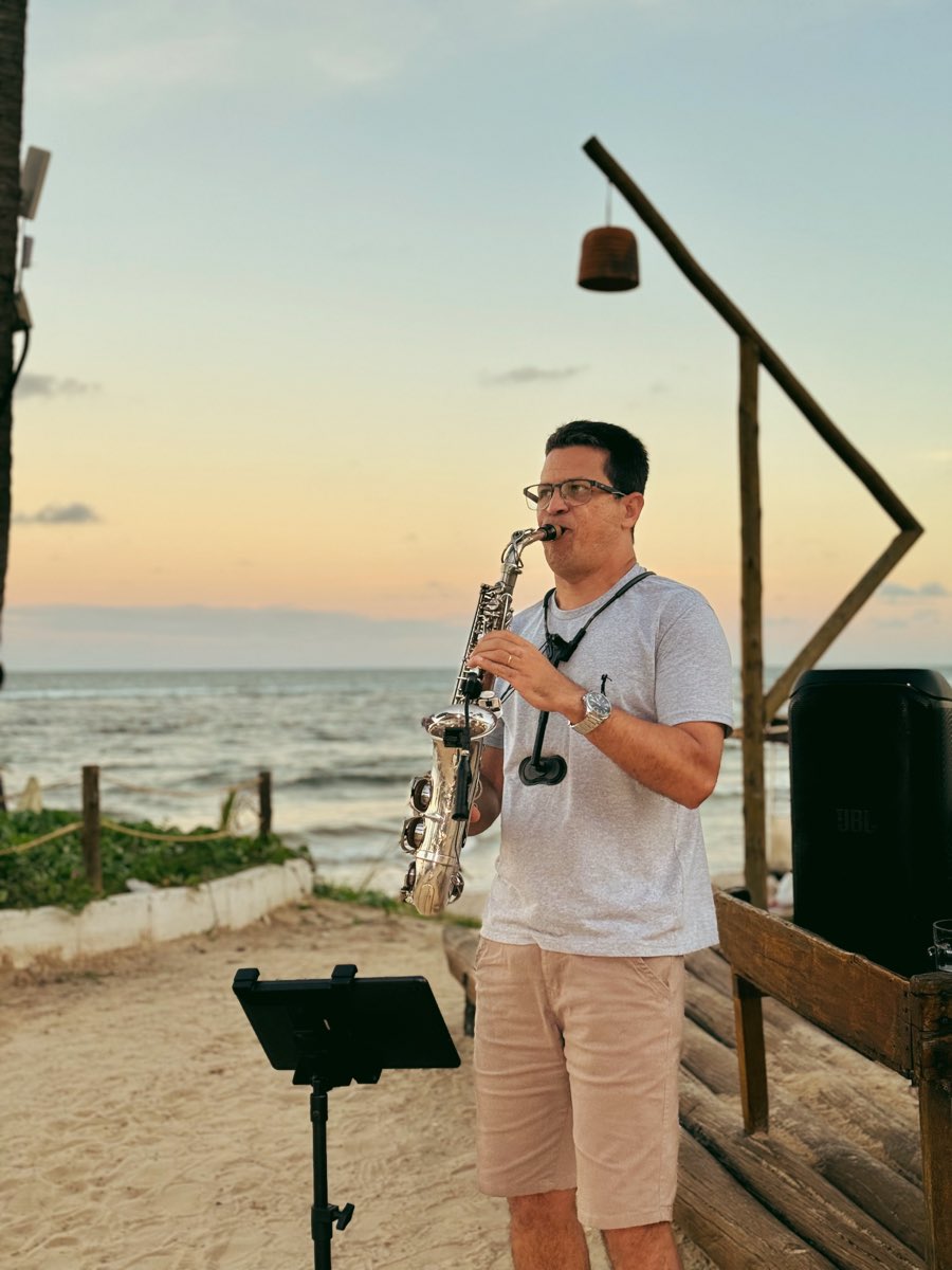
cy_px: 635
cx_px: 476
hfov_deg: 30.3
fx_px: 1760
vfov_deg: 39.7
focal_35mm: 48
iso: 64
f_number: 1.78
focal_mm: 6.76
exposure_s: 1/250
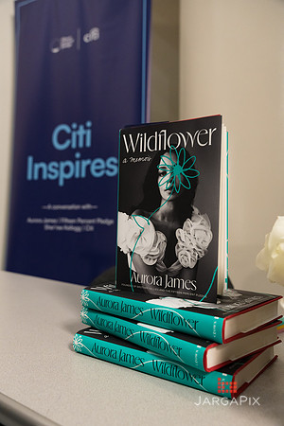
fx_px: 388
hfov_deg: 40.2
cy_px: 213
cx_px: 142
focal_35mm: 33
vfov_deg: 57.5
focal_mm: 32.8
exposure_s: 1/125
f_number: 5
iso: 3200
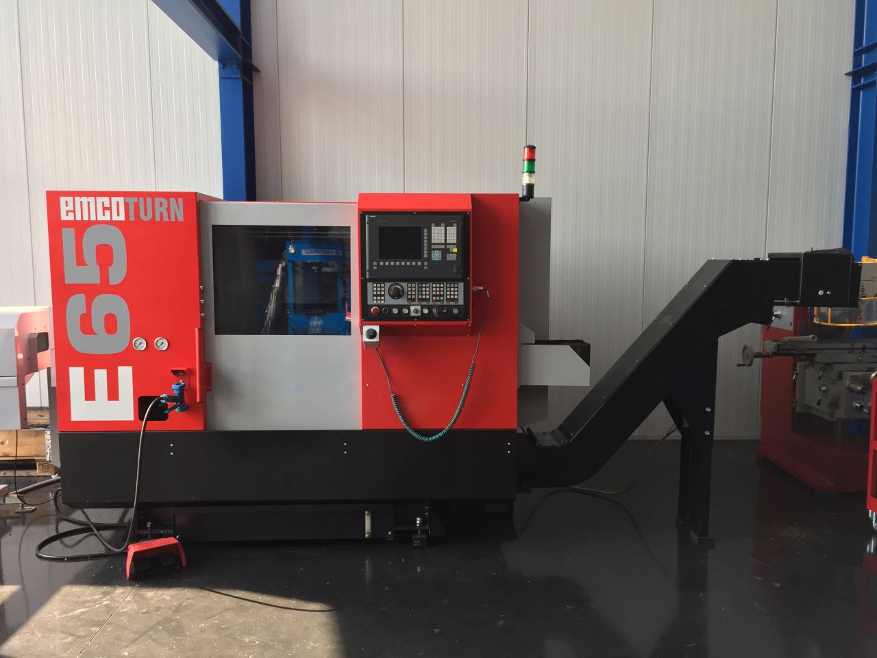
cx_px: 438
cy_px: 329
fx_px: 735
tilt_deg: -6.0
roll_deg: -1.0
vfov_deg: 48.2
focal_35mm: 29
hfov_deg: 61.7
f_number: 2.2
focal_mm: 4.15
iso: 50
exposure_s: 1/100
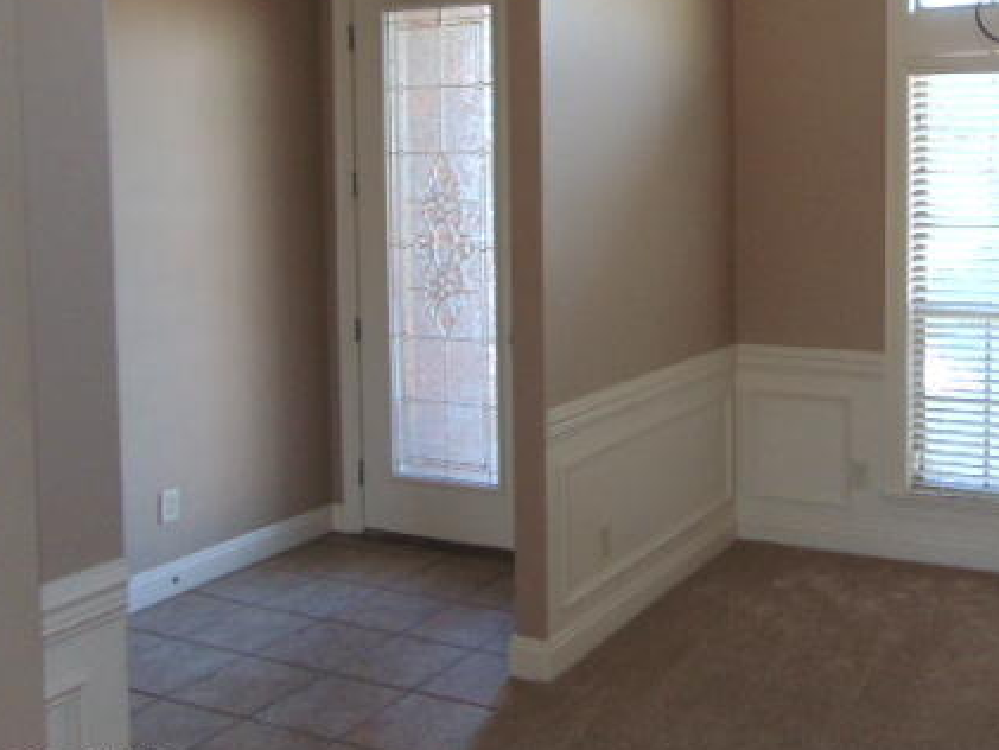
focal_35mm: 38
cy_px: 249
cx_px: 726
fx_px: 1097
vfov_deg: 37.3
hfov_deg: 47.5
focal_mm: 4.5
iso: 160
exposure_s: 1/30
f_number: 3
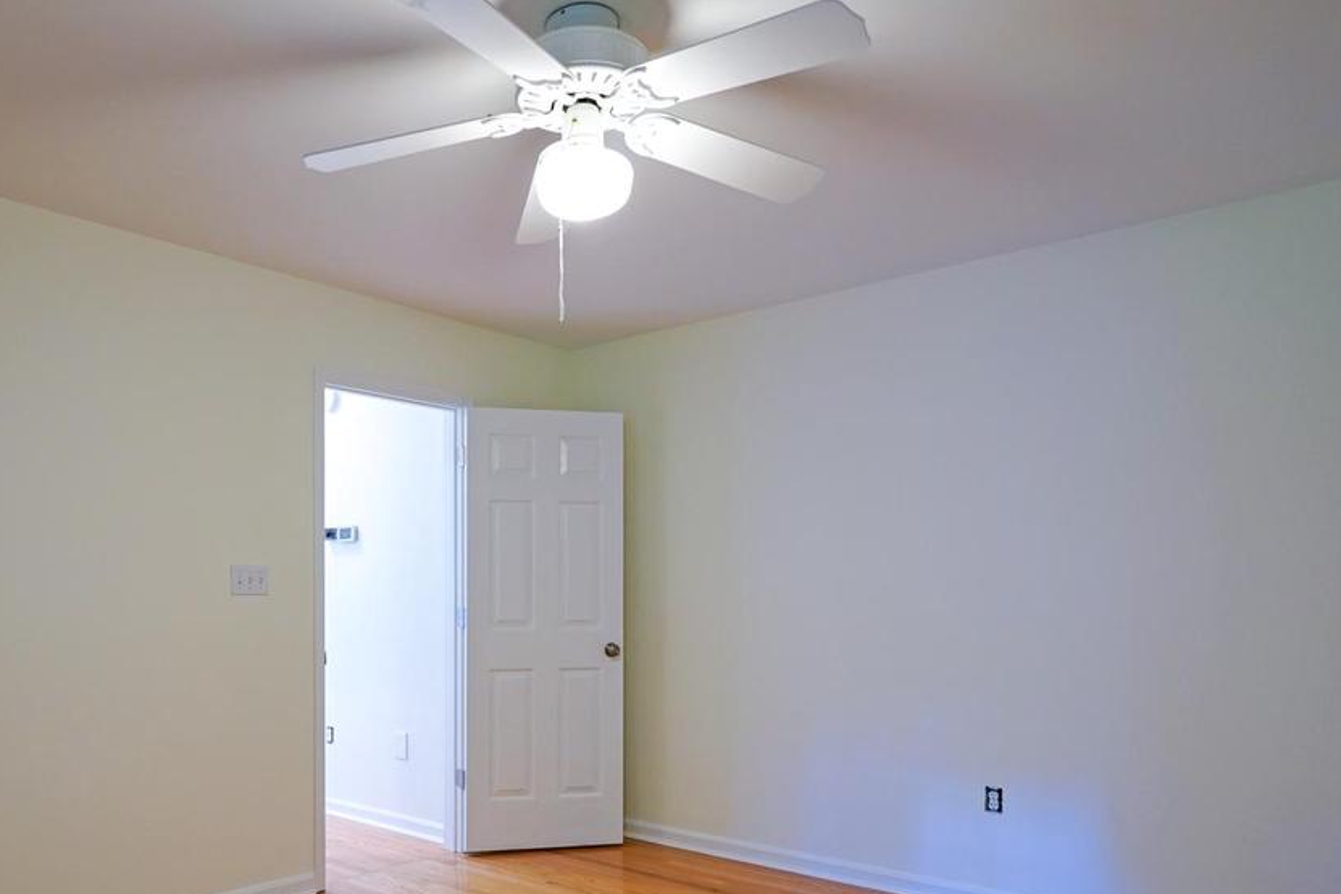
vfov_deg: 48.8
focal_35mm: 26
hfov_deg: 68.4
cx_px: 507
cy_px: 591
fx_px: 968
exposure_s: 1/30
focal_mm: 10
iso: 500
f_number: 2.8
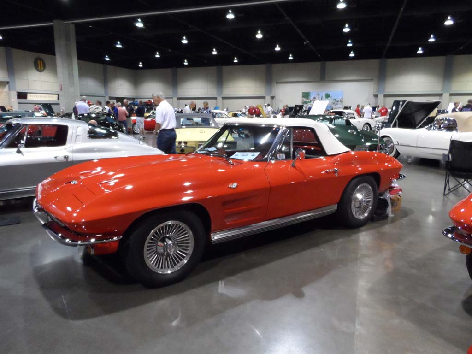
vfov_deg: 56.8
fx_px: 327
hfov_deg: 71.6
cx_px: 236
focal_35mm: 24
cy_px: 177
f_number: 3.2
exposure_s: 1/30
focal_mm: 4
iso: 480
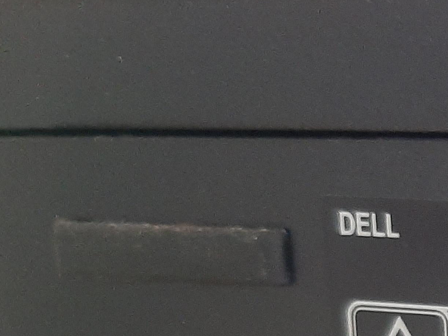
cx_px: 728
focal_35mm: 86
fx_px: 1113
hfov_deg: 19.1
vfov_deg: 16.4
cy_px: 406
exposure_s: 1/20
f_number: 1.7
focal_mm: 3.93
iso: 500
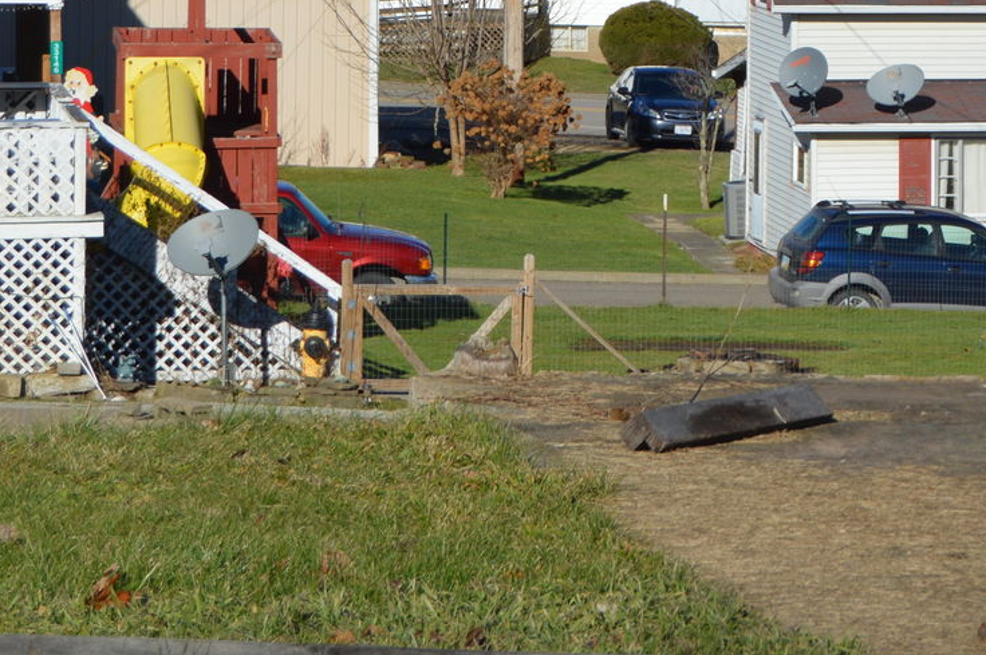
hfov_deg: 9.4
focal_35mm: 215
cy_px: -139
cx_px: 1279
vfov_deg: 6.3
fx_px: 5890
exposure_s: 1/400
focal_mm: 55
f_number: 10
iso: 100
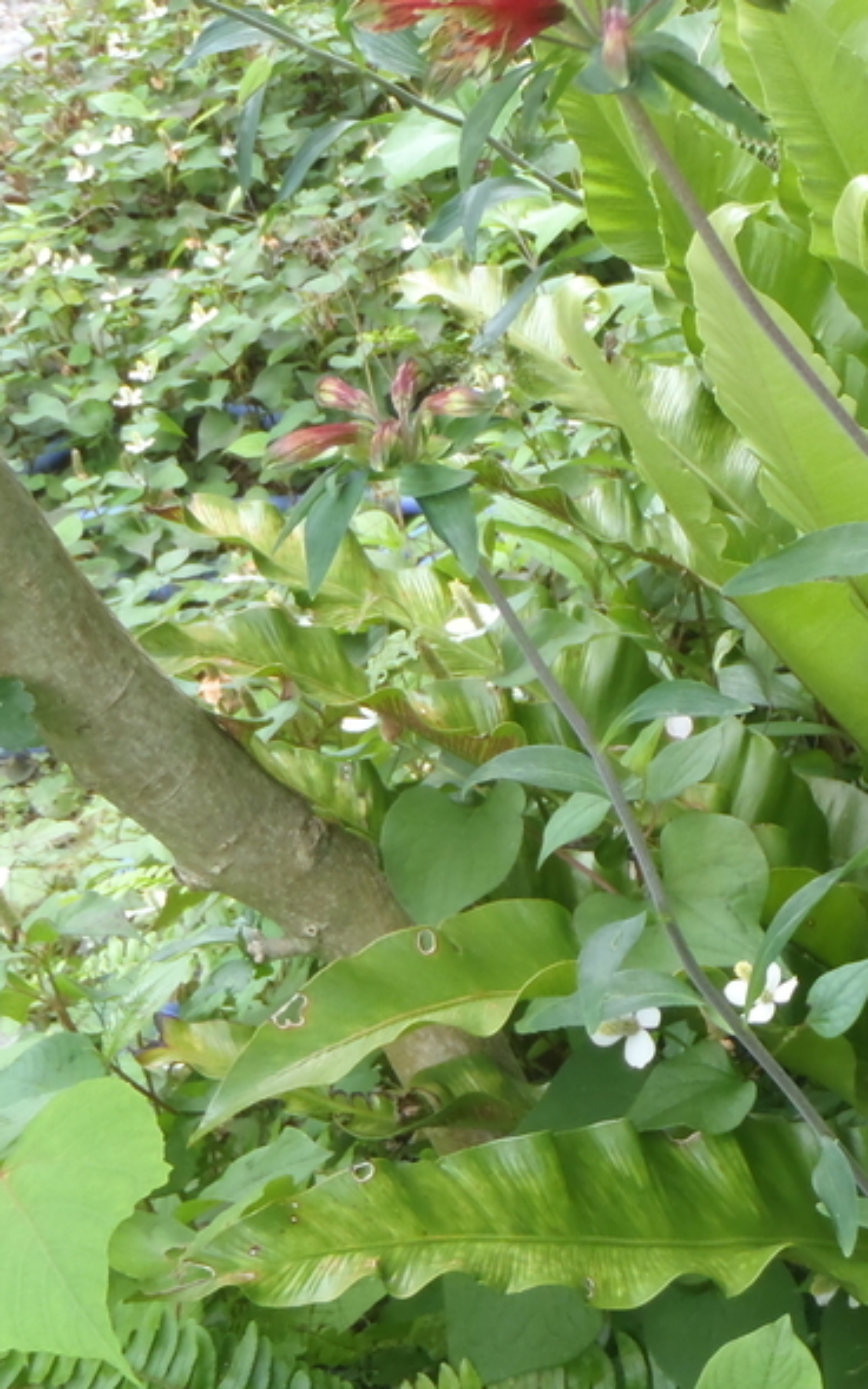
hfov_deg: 15.1
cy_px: 441
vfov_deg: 25.1
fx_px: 3104
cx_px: 1189
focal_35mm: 82
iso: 200
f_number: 4.6
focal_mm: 6.83
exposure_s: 1/15
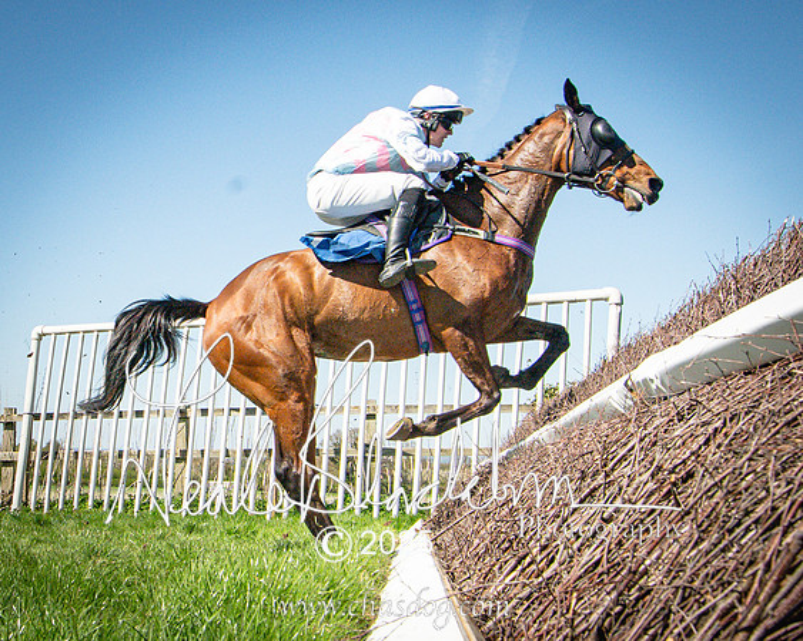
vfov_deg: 31.5
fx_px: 1139
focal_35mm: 48
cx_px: 145
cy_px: 317
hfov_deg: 37.3
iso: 400
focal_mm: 20
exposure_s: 1/2000
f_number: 10
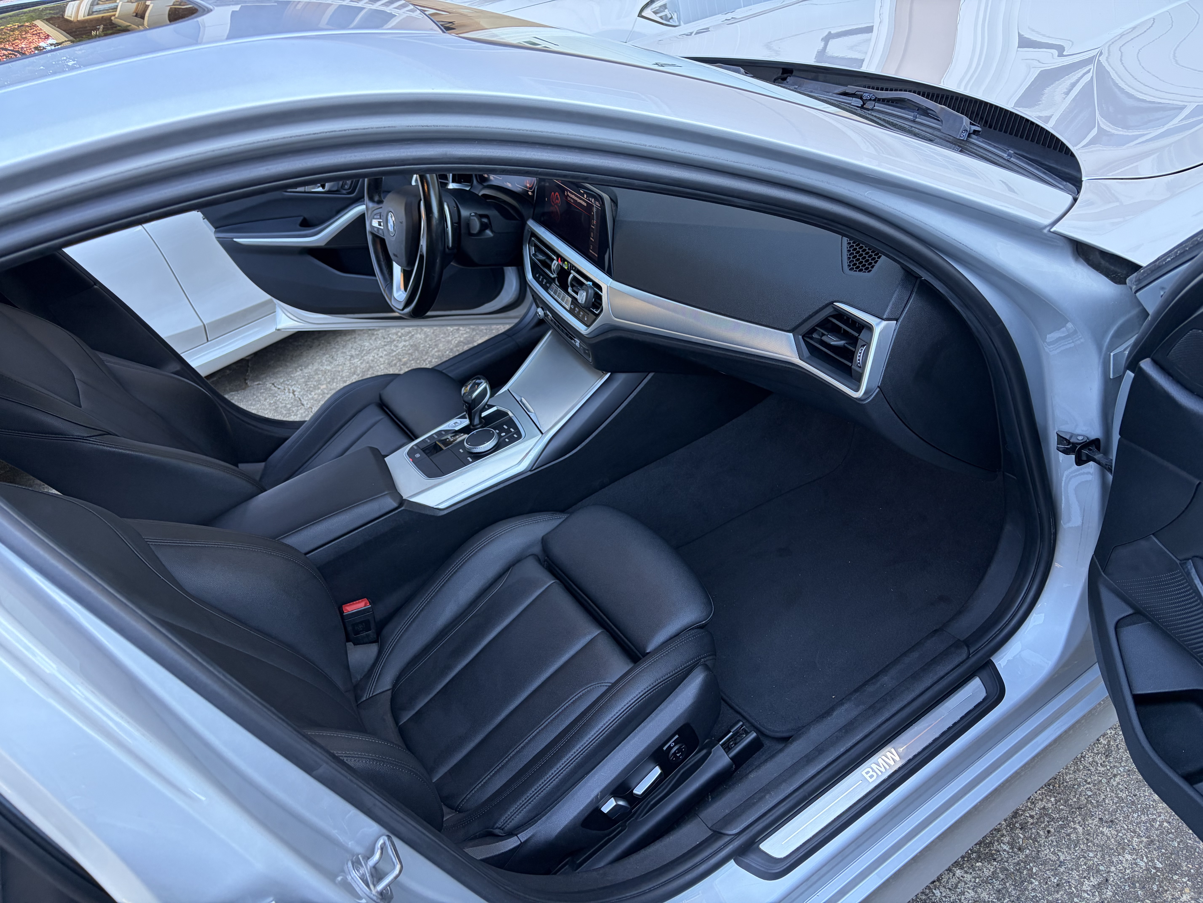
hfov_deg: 67.3
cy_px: 452
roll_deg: +17.8
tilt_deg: -33.1
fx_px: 904
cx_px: 602
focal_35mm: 26
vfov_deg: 53.1
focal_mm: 5.96
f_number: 1.6
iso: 125
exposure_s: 1/92
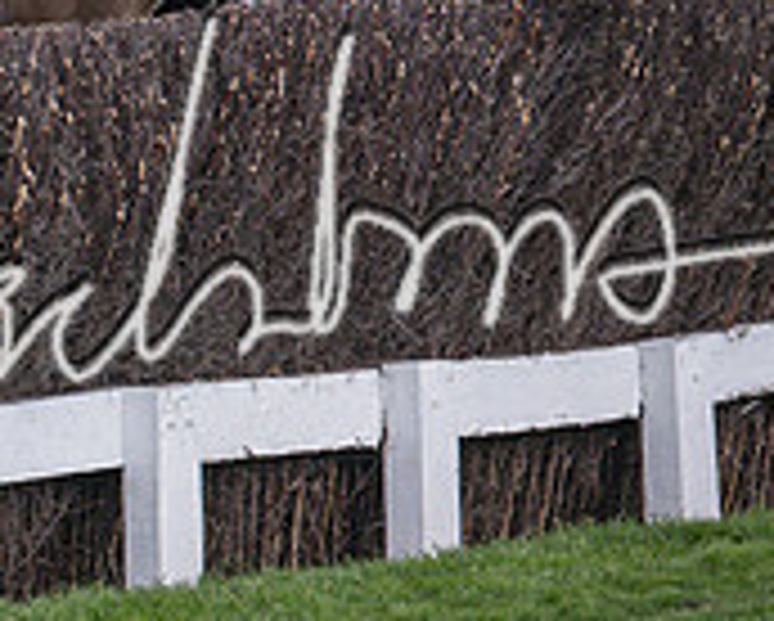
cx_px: -167
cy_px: -261
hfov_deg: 3.2
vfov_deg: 2.5
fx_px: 13944
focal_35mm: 608
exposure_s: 1/2500
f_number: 4
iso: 400
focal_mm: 110
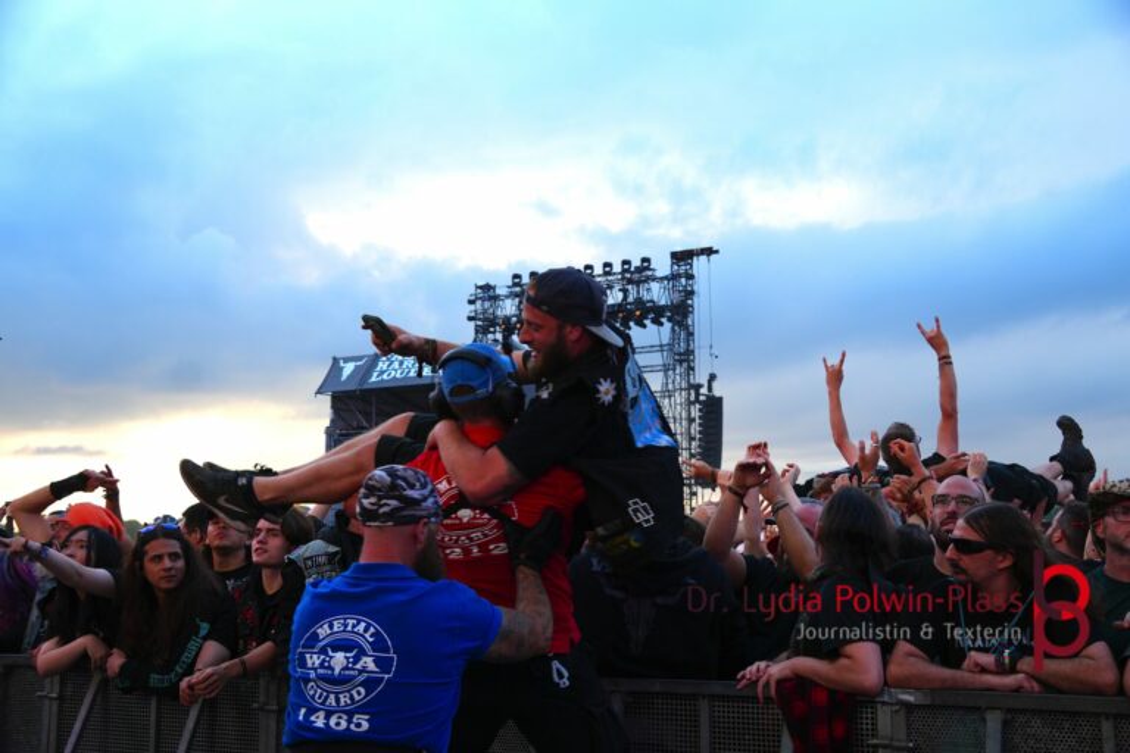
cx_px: 565
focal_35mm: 42
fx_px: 1318
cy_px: 376
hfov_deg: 46.4
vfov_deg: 31.9
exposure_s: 1/100
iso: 100
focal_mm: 28
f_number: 5
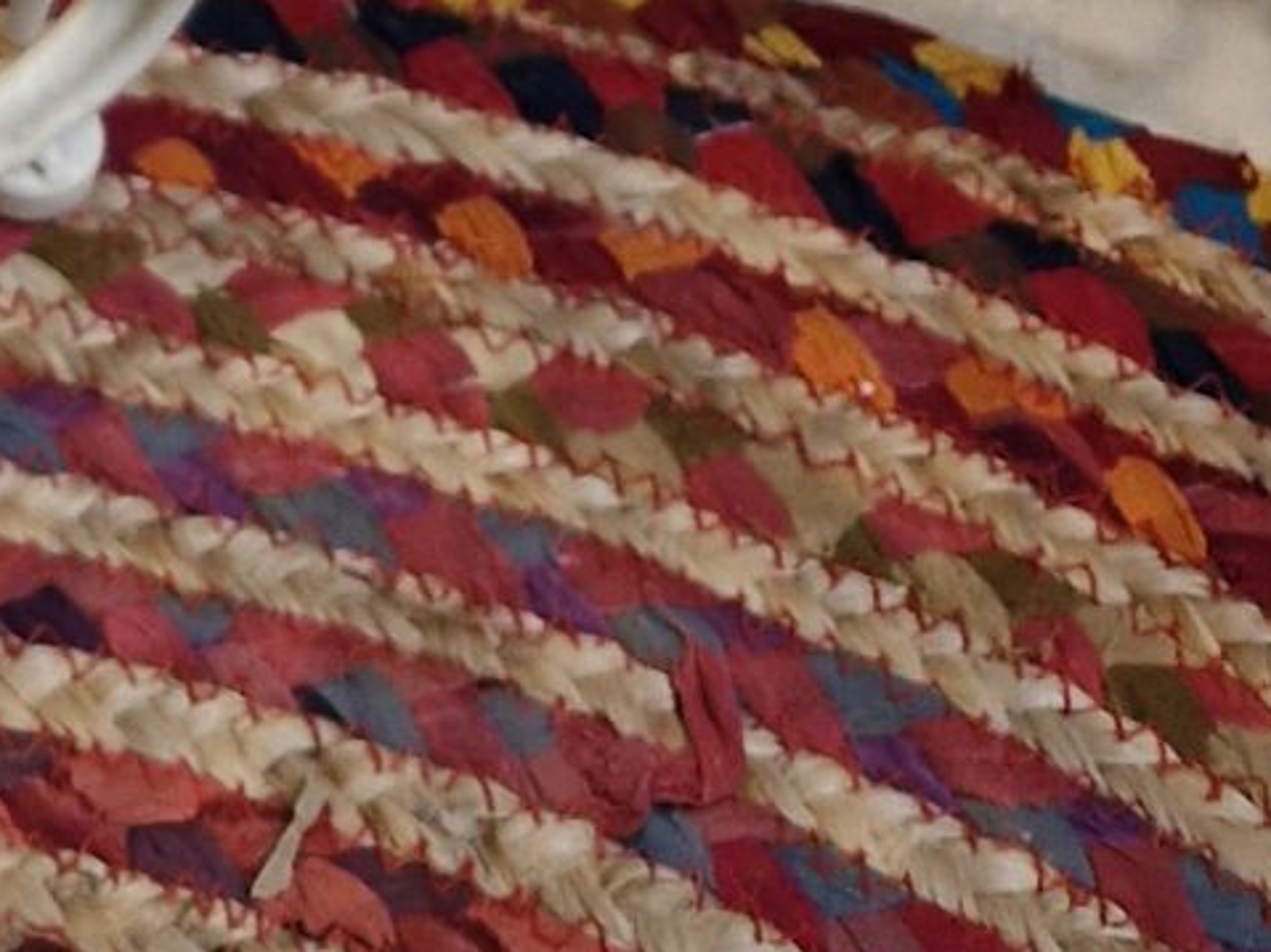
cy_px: -1167
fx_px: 4515
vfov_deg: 10.7
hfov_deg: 13.9
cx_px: -1157
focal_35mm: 123
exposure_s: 1/100
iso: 50
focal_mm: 5.54
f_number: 1.8
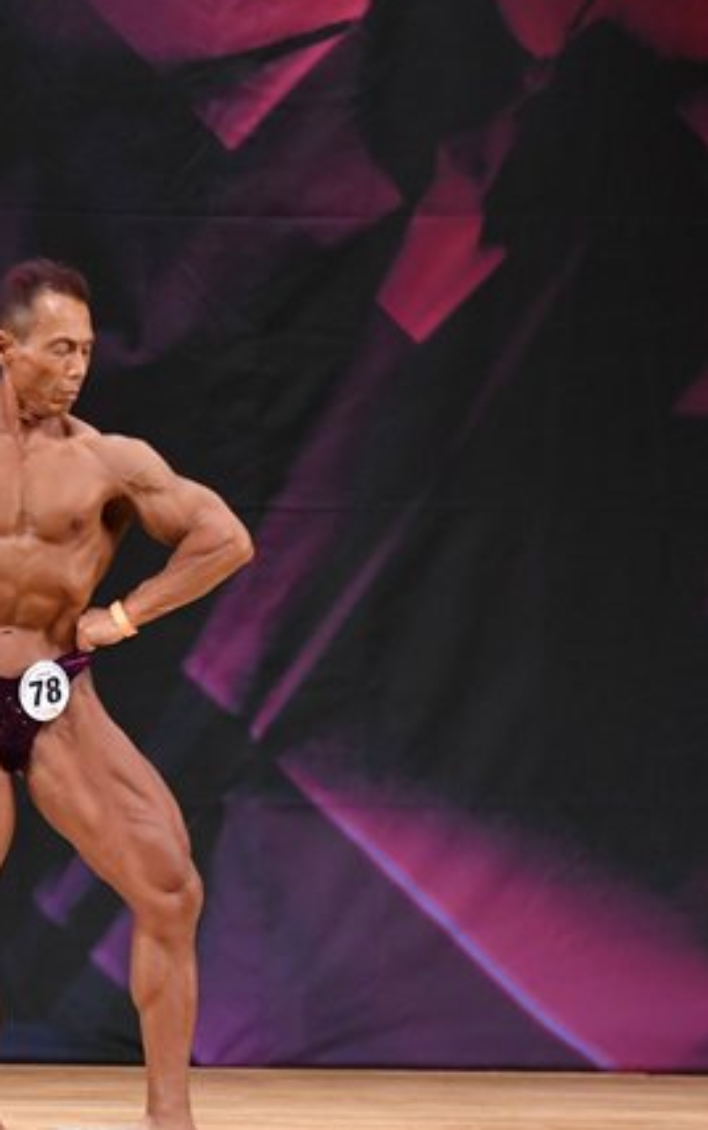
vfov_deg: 5.1
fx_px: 12795
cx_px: 4
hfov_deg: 3.2
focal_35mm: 415
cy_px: 602
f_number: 5.6
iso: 3200
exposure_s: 1/400
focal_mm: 150
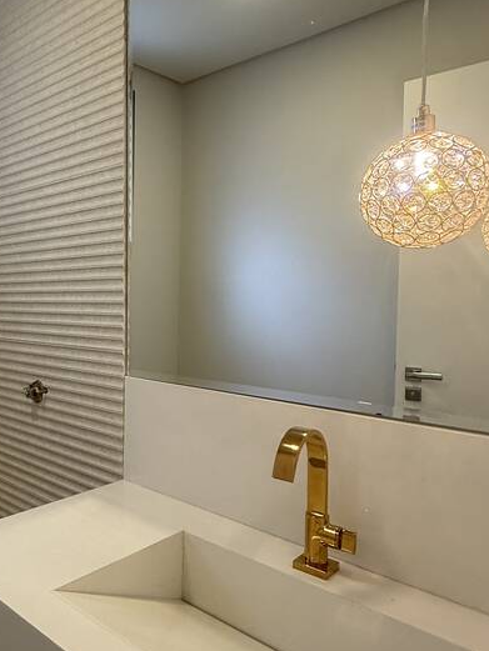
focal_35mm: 29
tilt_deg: -2.4
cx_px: 68
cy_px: 320
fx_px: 546
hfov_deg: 44.7
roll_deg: -1.0
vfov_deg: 61.6
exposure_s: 1/120
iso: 160
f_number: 2.2
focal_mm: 2.22
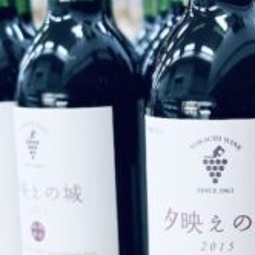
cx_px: 230
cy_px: 164
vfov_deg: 17.9
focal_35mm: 97
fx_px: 808
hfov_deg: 17.7
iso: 320
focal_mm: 18
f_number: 2.8
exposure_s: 1/25
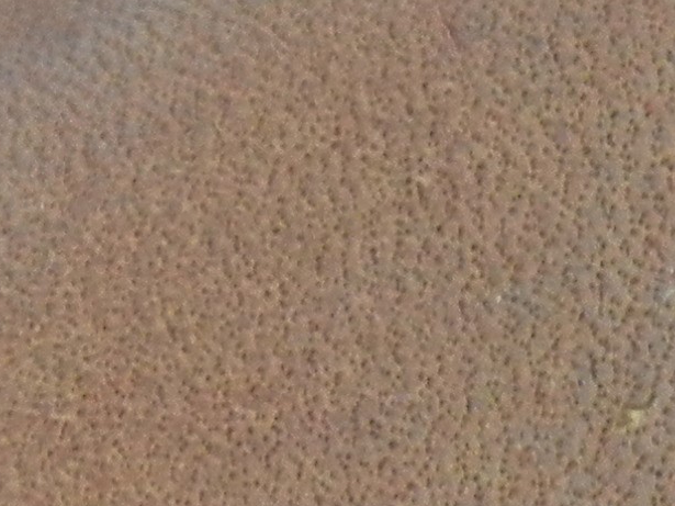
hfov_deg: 3.9
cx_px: 1415
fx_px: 9767
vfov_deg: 3.0
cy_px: 398
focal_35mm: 501
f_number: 4.3
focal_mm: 13.9
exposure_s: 1/11.7
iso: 400
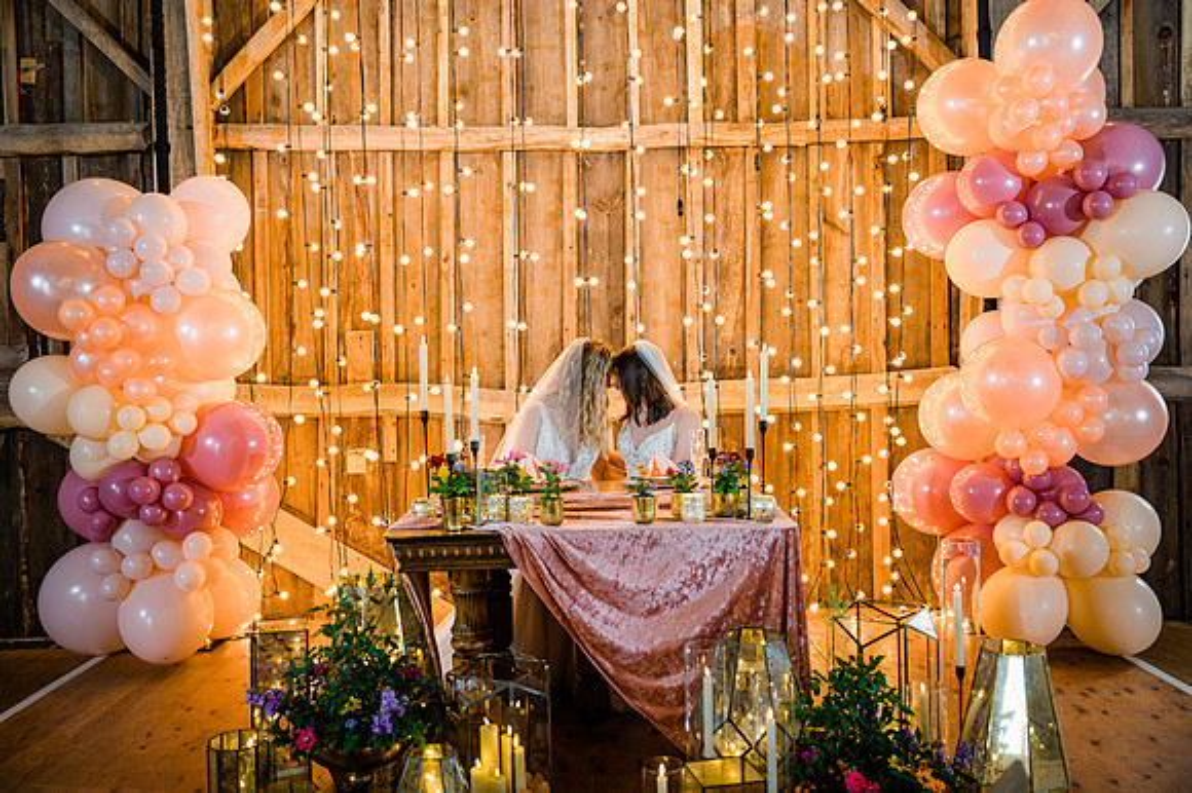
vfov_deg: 42.9
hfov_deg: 61.1
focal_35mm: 30
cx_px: 596
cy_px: 396
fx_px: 1009
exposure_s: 1/200
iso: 800
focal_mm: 30.5
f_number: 2.8
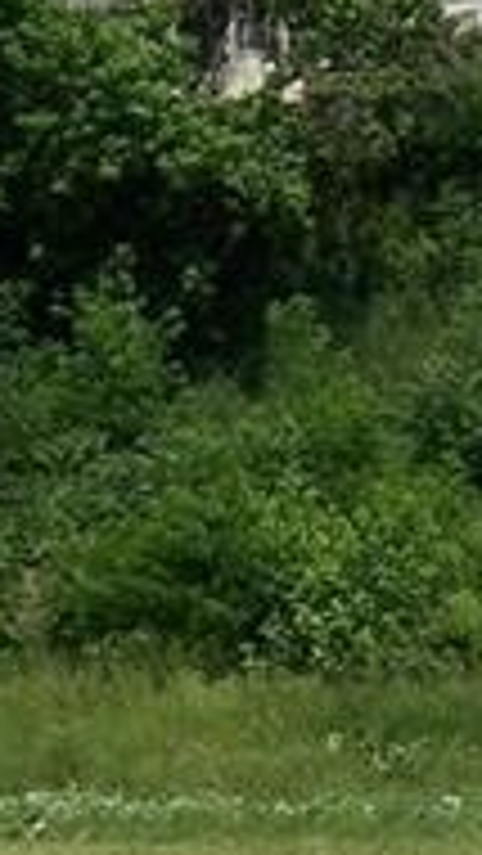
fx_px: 3746
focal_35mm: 165
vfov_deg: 12.8
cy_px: 904
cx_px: 383
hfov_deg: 7.4
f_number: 4.8
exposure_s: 1/500
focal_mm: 6
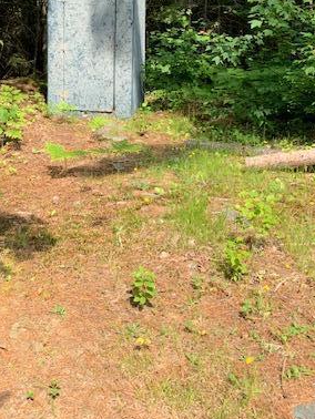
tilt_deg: -8.2
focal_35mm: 44
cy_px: 86
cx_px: 69
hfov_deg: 32.1
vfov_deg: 41.2
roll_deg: +2.4
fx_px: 533
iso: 25
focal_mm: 4.25
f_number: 1.8
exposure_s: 1/732
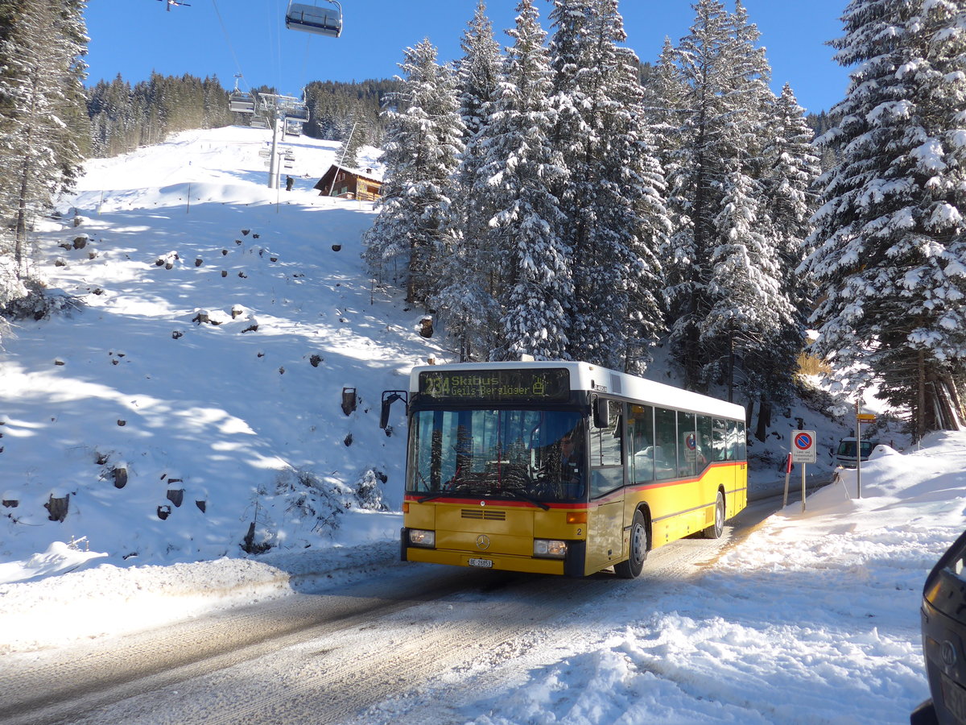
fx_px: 809
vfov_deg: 48.2
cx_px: 483
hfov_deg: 61.7
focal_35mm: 29
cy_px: 362
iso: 80
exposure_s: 1/1000
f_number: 2.8
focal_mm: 6
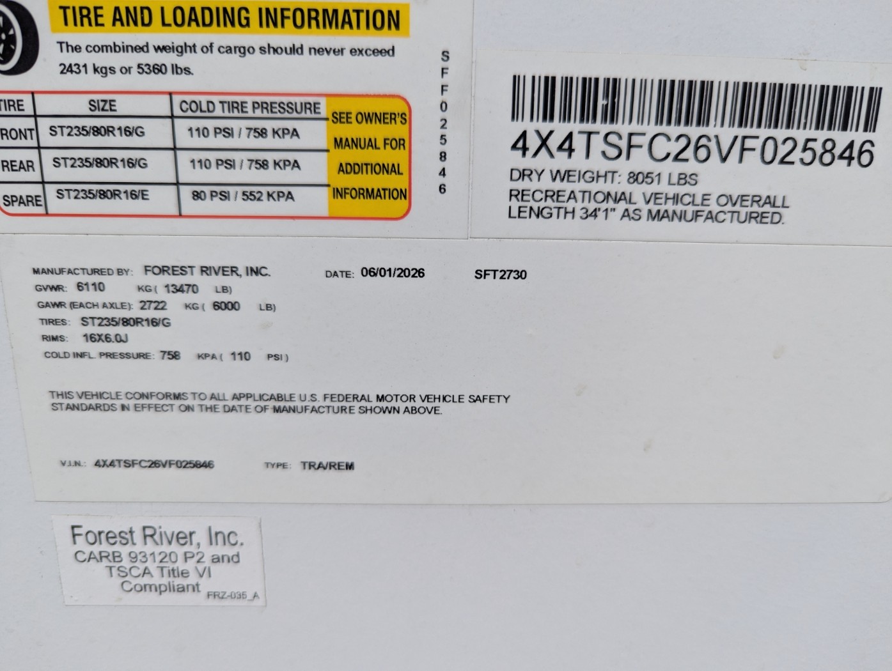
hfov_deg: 71.5
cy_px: 336
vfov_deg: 56.9
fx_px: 619
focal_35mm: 24
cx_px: 446
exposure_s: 1/5952
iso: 78
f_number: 1.85
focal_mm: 6.81
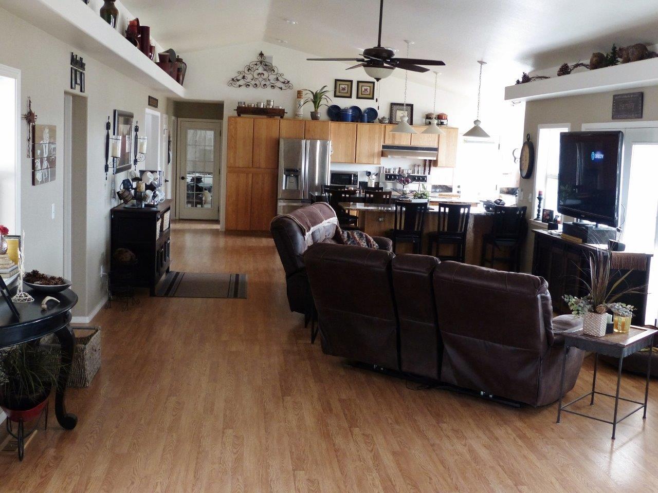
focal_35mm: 40
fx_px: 760
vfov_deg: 36.0
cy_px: 246
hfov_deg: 46.8
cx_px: 329
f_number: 2.8
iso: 400
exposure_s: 1/50
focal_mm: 7.1
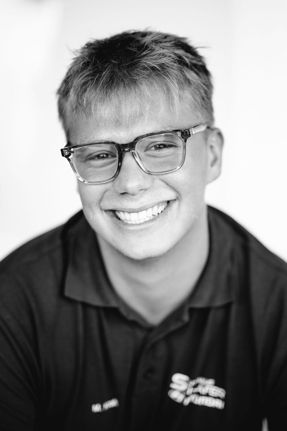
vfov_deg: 23.9
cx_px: 144
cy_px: 216
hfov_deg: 16.1
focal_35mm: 85
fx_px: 1016
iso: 125
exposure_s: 1/320
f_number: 1.8
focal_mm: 85
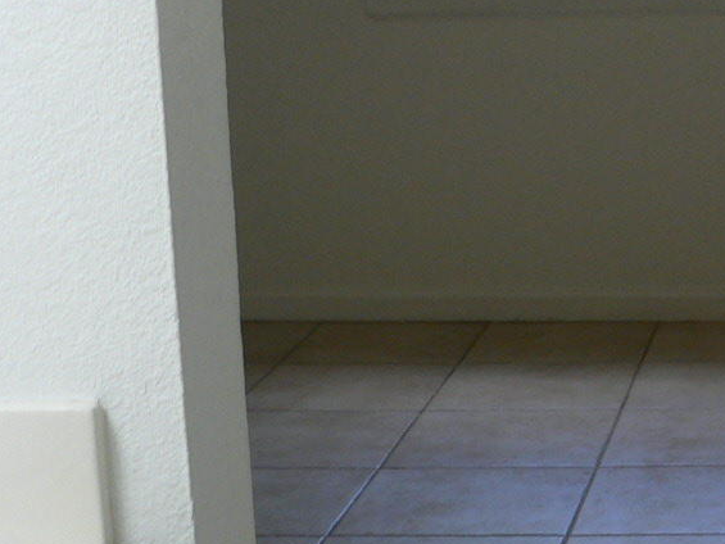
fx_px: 2137
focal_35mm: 102
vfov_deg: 14.5
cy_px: 191
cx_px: 833
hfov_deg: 18.4
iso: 80
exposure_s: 1/30
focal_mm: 6
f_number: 2.8
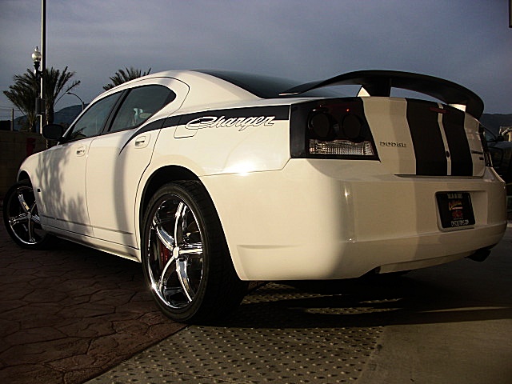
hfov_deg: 51.4
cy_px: 192
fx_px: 532
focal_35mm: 36
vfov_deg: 39.7
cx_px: 256
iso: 50
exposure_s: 1/160
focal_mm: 6.3
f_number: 7.9
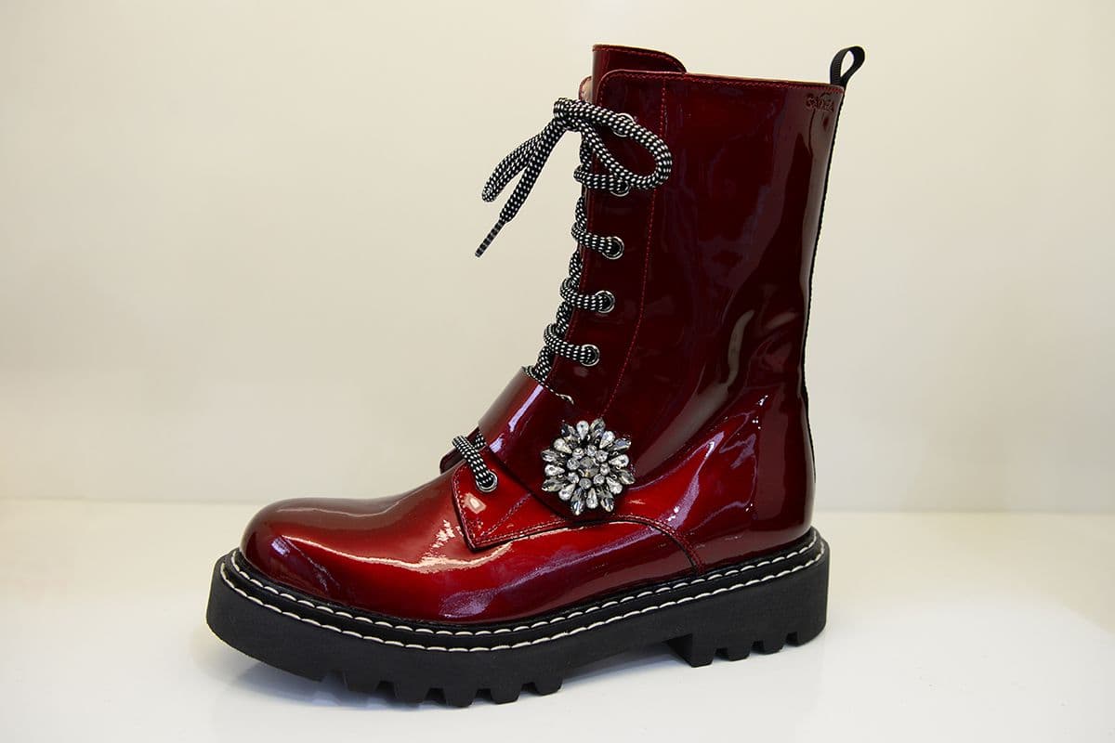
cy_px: 372
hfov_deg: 58.7
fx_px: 991
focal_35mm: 32
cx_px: 558
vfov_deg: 41.1
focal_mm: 32
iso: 640
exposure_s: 1/200
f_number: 5.6
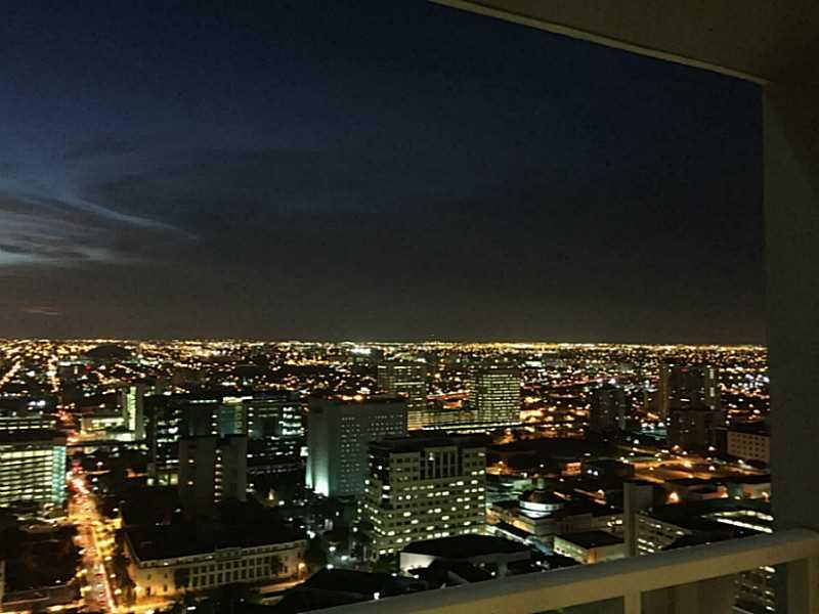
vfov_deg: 48.2
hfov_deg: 61.7
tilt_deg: +2.9
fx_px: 686
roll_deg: -1.2
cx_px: 410
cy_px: 307
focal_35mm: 29
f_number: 2.2
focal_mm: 4.15
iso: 640
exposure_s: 1/15
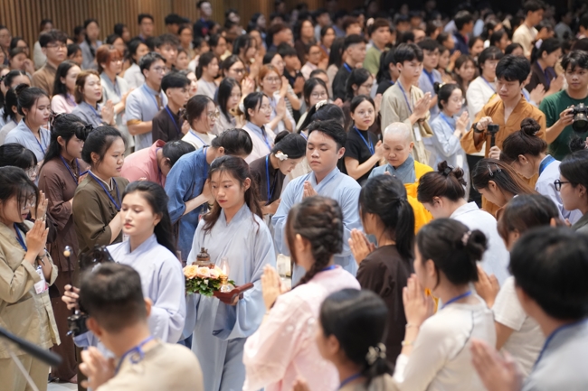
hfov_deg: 23.7
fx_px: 1404
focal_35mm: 86
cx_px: 294
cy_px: 196
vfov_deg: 15.9
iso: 3200
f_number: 2.8
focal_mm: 86
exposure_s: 1/200
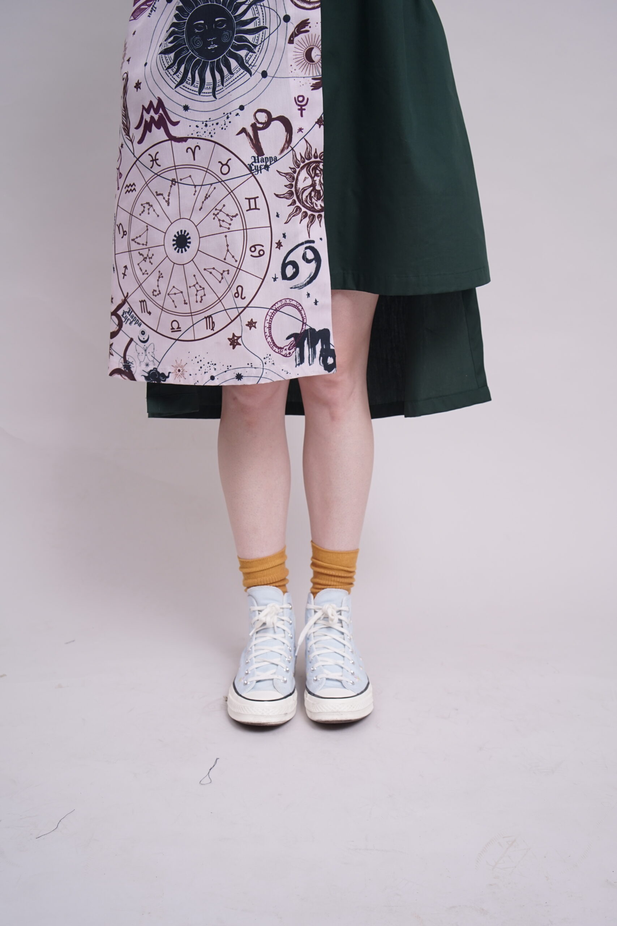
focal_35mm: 35
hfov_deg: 37.9
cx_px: 308
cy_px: 463
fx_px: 900
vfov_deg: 54.4
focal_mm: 35
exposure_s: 1/100
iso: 400
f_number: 6.3
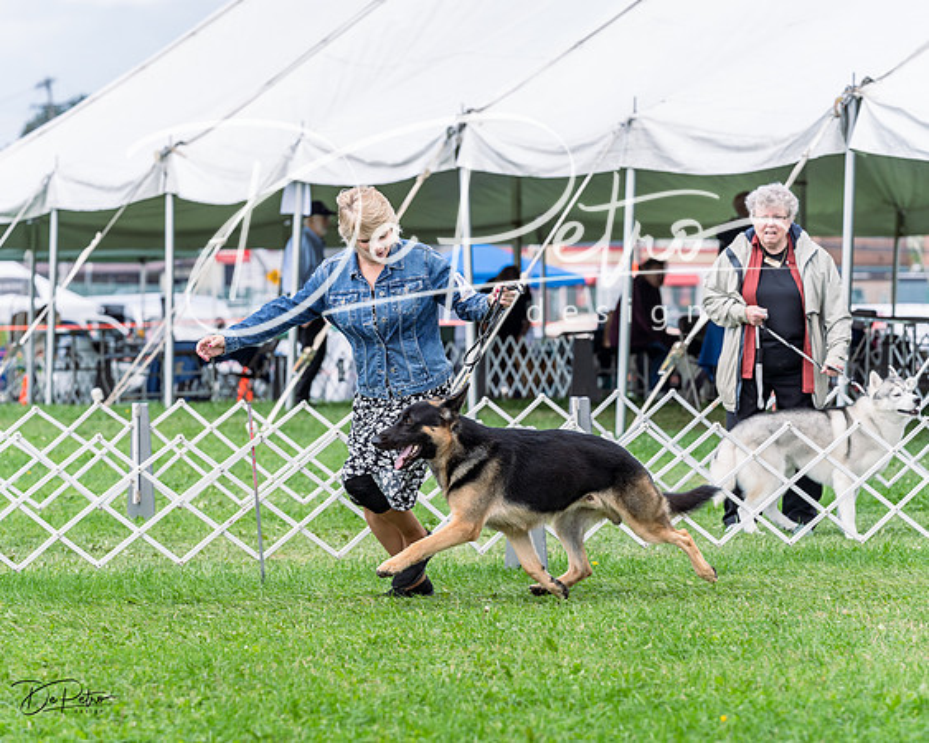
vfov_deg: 9.3
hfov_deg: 11.6
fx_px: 4581
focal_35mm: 167
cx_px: 464
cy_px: 372
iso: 400
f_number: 5
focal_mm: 148
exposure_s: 1/800
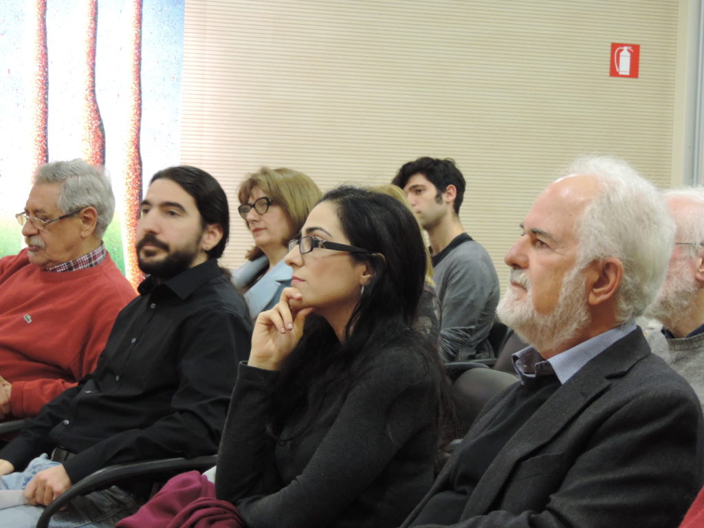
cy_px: 264
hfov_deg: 18.7
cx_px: 352
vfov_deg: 14.1
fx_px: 2135
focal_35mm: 105
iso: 800
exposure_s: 1/15
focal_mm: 18.7
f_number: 4.2
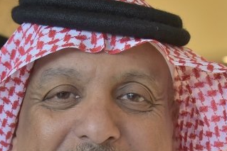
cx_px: 125
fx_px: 889
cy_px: 166
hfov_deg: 14.5
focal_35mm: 141
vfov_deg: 9.6
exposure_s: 1/160
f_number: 6.3
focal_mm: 45
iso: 1250
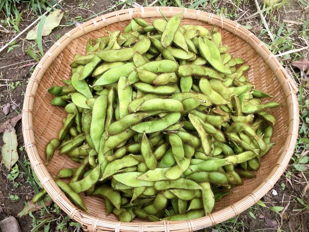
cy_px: 116
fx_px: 250
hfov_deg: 63.4
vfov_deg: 49.7
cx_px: 154
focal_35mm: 28
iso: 20
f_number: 1.8
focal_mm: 3.99
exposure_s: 1/367
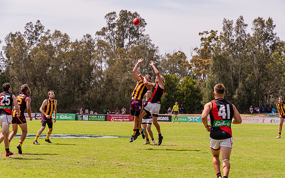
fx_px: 901
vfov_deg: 11.3
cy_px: 93
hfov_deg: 18.0
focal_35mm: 116
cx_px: 143
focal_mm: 75
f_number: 6.3
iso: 400
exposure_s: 1/2000
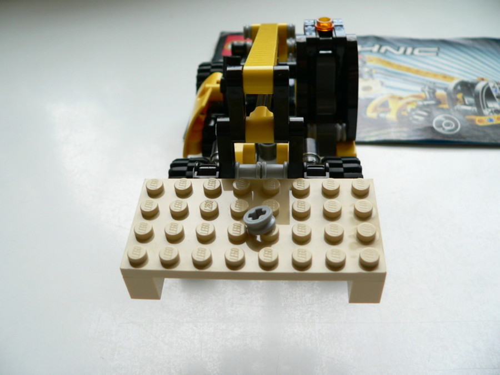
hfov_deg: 51.4
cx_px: 250
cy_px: 188
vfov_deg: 39.7
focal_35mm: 36
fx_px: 520
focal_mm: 6
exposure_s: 1/100
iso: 80
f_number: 2.8
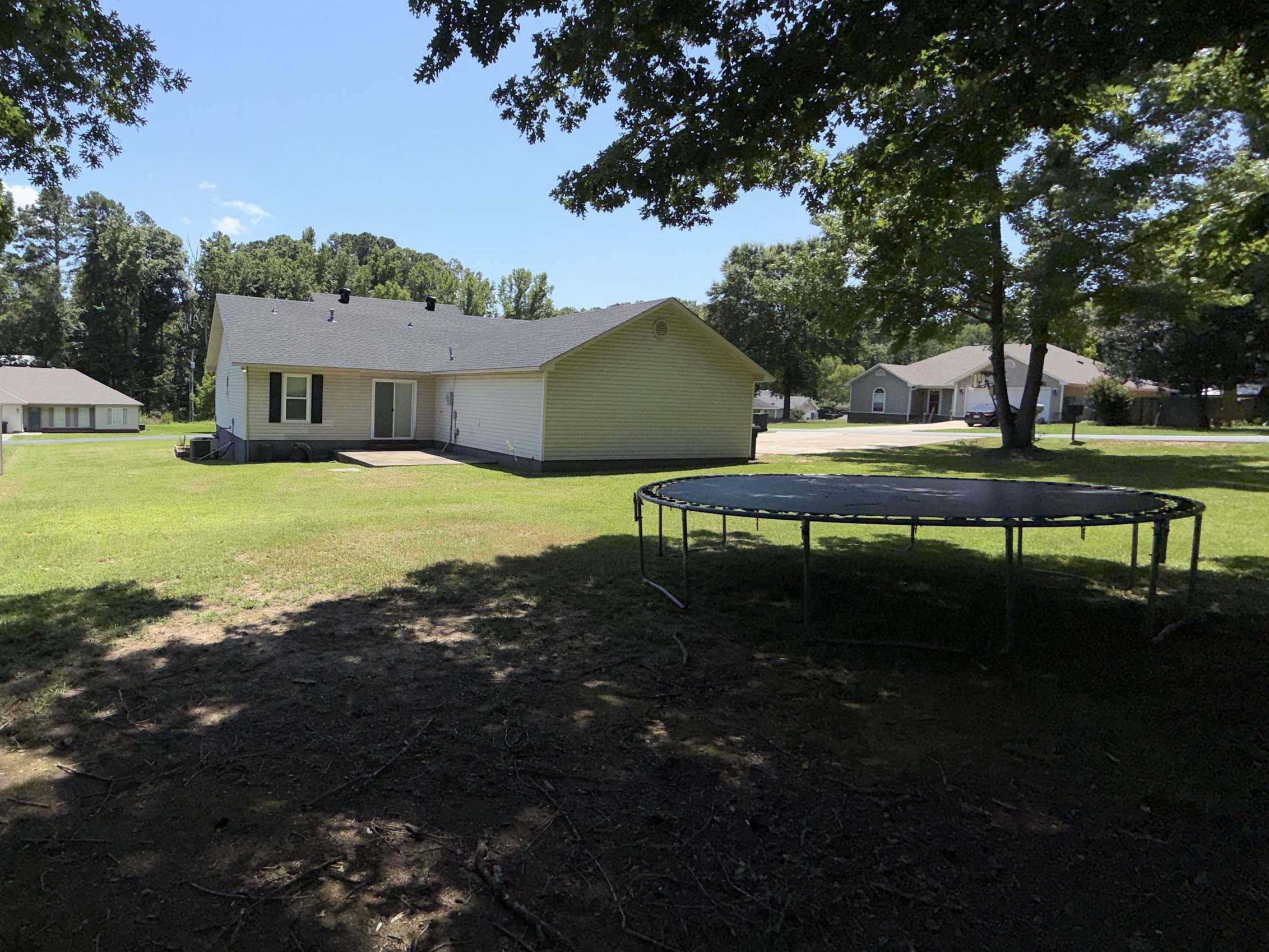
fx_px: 697
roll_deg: -1.7
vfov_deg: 68.6
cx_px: 481
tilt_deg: -3.7
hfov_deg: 83.2
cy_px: 440
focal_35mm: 19
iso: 16
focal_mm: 2.22
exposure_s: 1/1745
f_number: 2.2
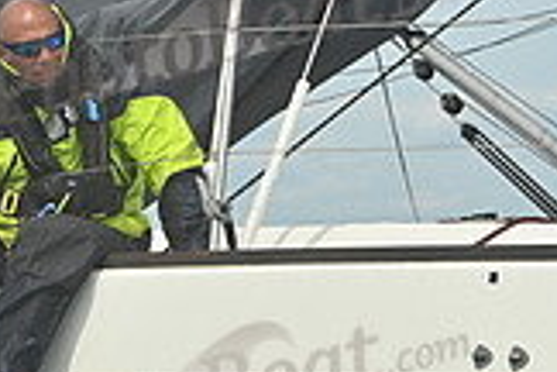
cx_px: -189
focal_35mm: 286
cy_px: 264
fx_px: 4425
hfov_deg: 7.1
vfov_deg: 4.8
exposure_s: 1/1250
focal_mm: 80
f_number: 11
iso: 320
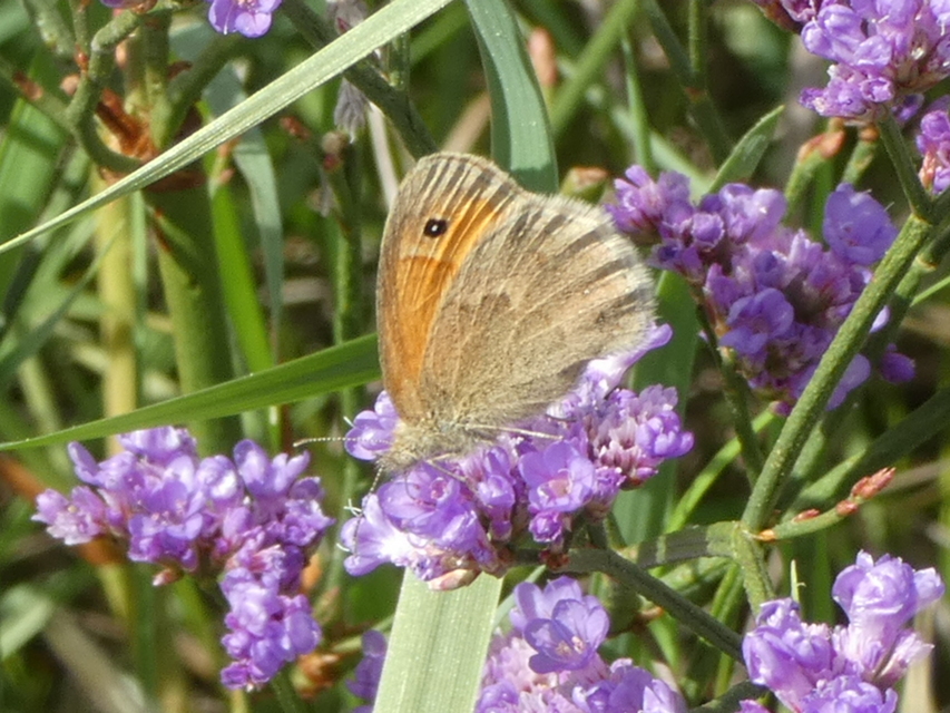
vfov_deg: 8.1
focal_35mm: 183
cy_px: 356
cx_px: 475
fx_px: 5023
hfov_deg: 10.8
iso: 80
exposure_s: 1/100
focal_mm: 32.7
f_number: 5.5
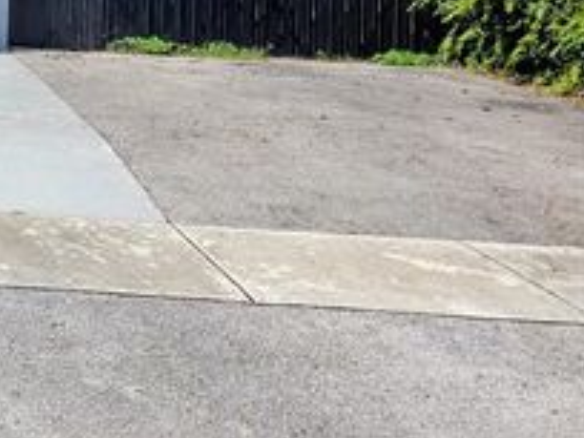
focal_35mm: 72
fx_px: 1215
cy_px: -57
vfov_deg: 19.5
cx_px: -326
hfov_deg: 21.8
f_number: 1.7
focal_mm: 6.3
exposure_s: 1/986
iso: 12
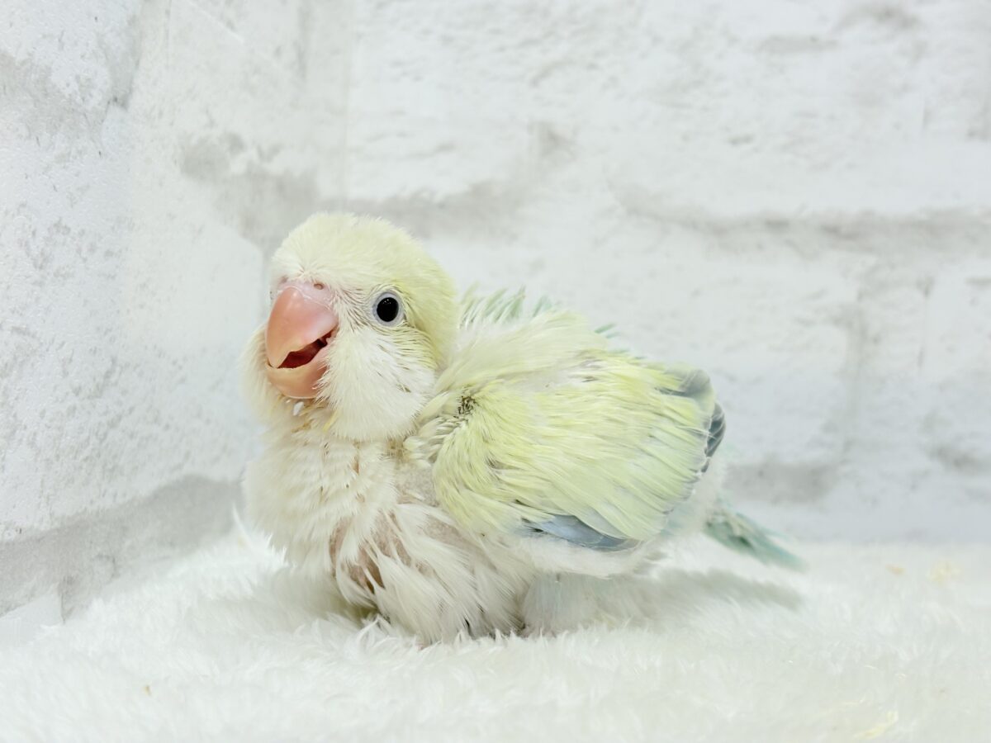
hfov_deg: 36.8
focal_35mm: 52
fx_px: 1489
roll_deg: -2.1
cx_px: 496
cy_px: 372
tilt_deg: -0.1
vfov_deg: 28.0
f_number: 1.6
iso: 50
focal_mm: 5.96
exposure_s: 1/100
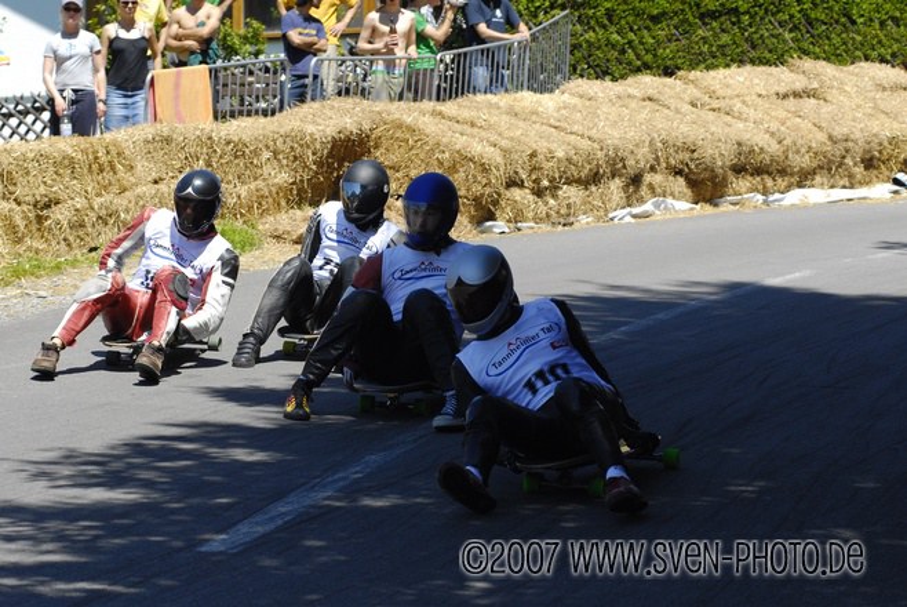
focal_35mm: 120
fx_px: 3026
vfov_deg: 11.4
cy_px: 304
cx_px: 454
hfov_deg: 17.0
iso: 320
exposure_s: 1/640
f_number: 7.1
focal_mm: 80
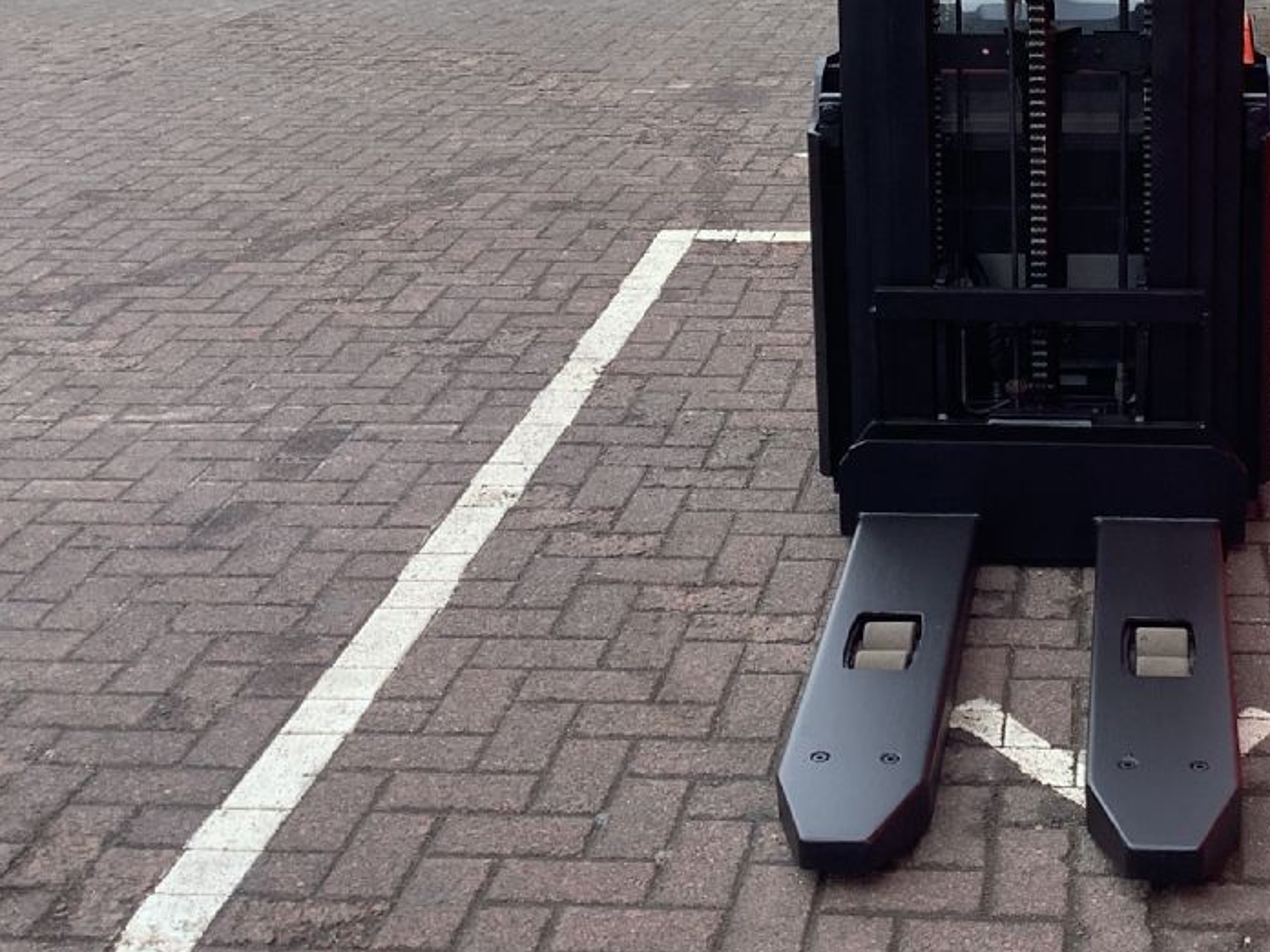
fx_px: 2091
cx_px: 974
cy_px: 202
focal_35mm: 57
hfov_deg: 33.0
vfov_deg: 25.3
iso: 32
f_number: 2.4
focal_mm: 3.3
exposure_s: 1/120
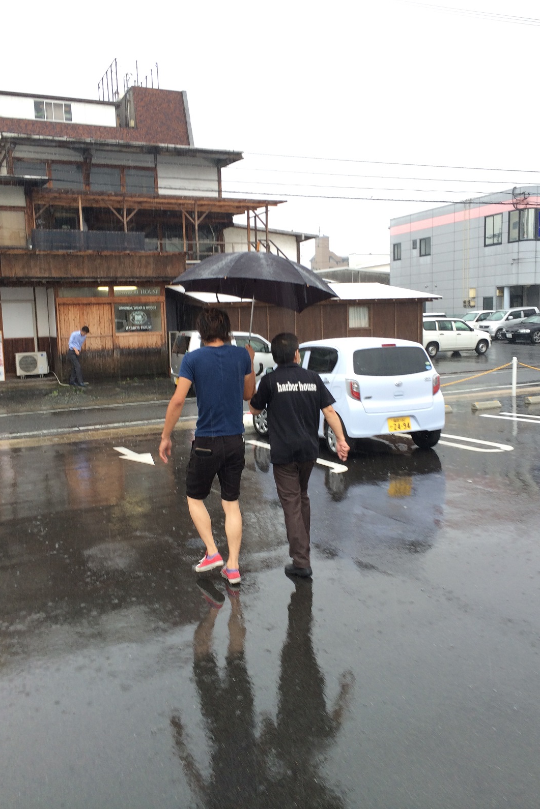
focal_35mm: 32
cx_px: 281
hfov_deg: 41.1
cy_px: 402
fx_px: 720
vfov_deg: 58.7
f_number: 2.2
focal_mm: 4.12
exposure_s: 1/120
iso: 40
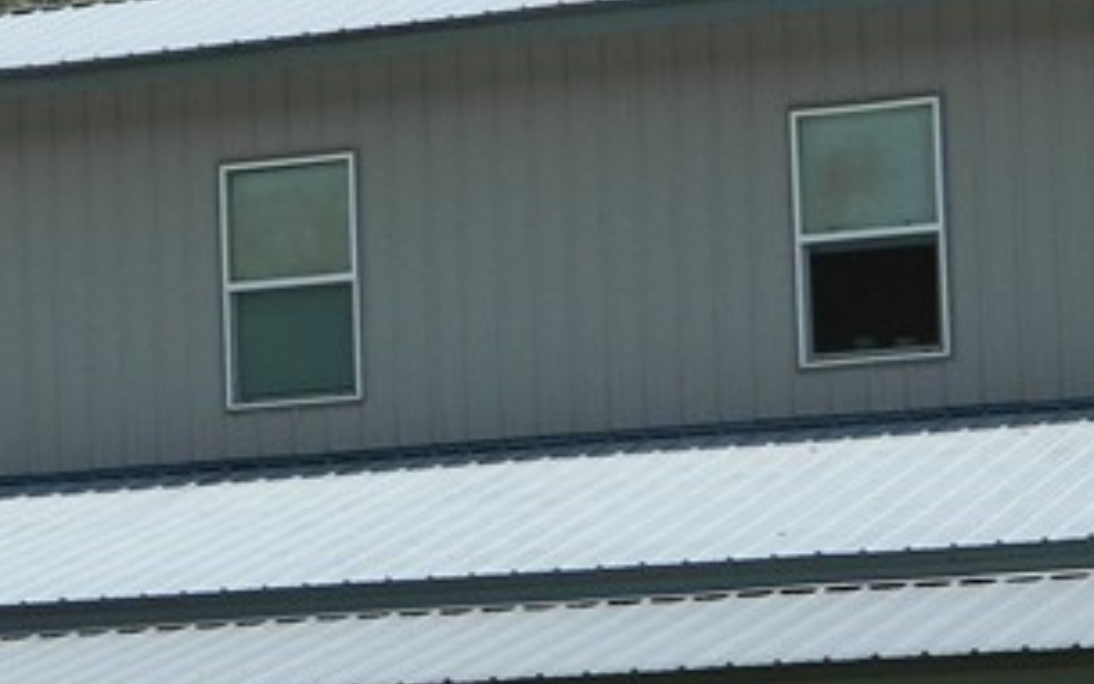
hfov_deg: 12.4
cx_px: 306
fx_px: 5009
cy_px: 839
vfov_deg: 7.7
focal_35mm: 168
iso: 80
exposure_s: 1/800
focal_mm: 8.4
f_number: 3.6
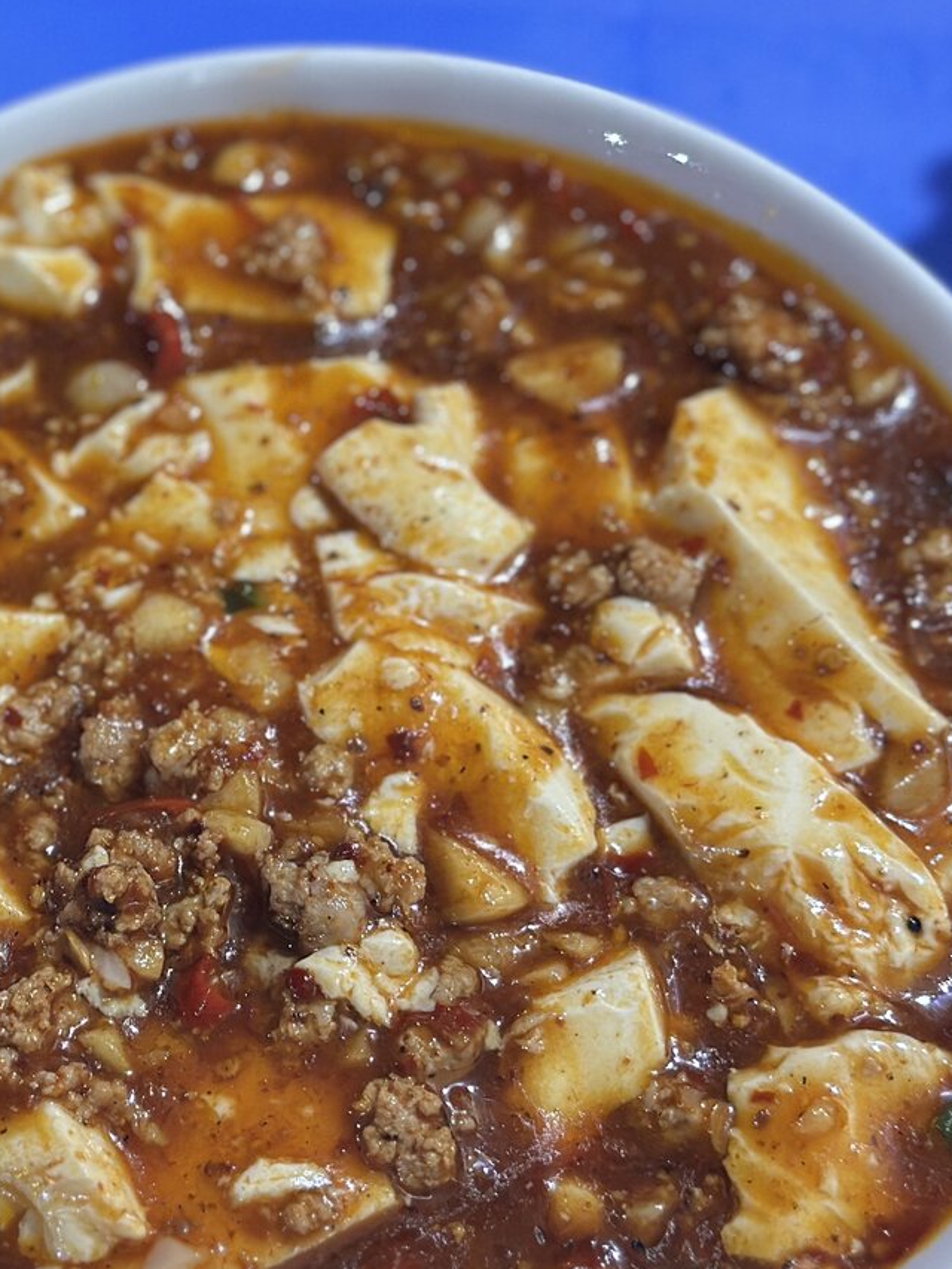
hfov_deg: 18.0
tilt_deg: -60.4
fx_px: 2969
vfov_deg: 24.1
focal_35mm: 81
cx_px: 156
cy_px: 510
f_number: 1.78
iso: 640
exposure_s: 1/25
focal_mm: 6.86
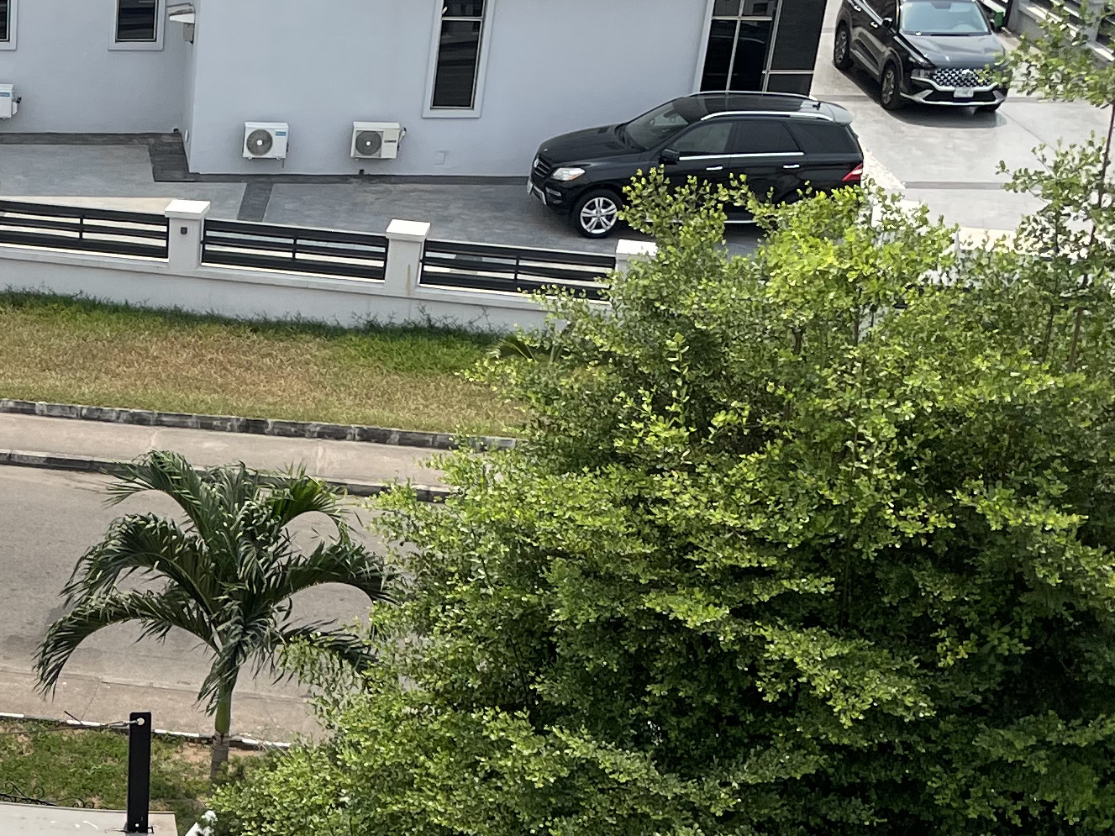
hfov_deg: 23.4
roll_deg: -0.3
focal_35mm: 79
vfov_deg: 18.0
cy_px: 934
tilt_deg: -30.7
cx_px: -79
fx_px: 2544
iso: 32
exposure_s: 1/3040
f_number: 1.6
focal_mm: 4.2
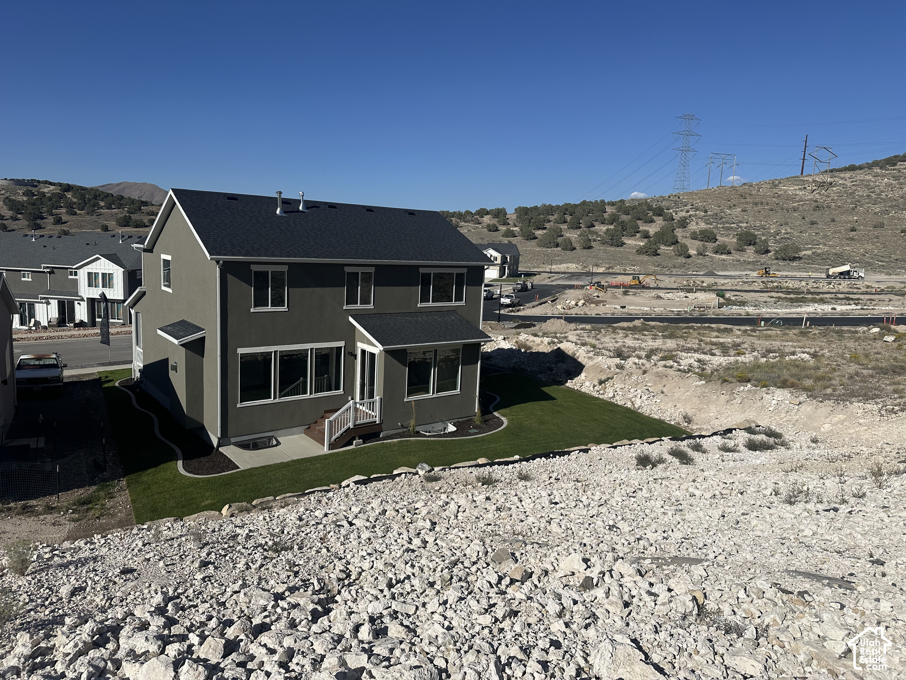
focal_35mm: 24
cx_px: 453
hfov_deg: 71.6
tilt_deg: -8.3
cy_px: 340
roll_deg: -3.0
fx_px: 628
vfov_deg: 56.8
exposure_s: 1/10753
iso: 80
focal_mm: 6.86
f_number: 1.78
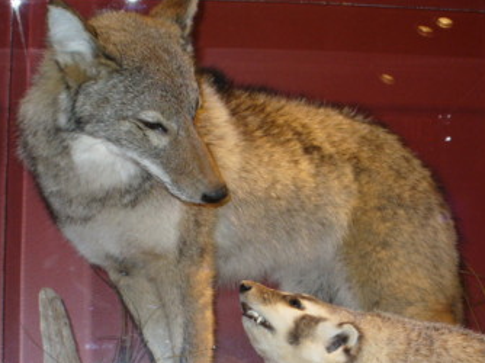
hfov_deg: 27.4
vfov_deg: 20.4
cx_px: 289
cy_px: 311
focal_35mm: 71
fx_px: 994
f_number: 2.8
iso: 100
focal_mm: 6.1
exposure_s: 1/60
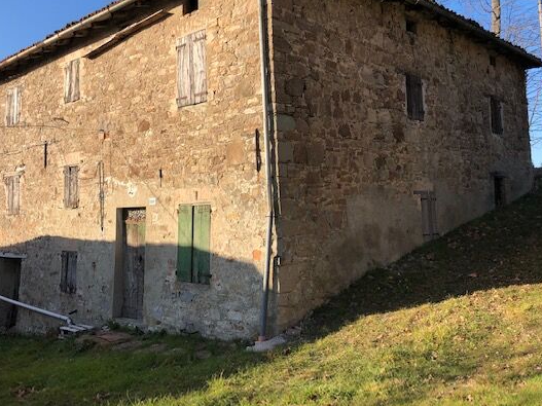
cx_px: 241
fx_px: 532
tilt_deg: +7.6
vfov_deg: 41.6
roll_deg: +1.1
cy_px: 161
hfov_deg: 53.8
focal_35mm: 34
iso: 20
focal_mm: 3.99
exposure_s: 1/1104
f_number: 1.8
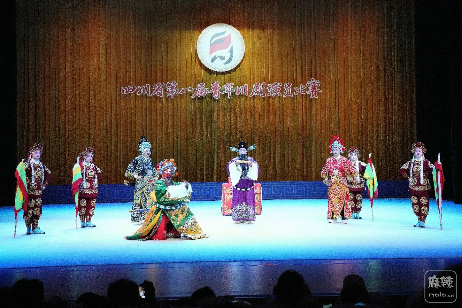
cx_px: 231
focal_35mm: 50
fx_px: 642
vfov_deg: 27.0
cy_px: 154
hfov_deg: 39.6
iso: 12800
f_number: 6.3
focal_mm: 50
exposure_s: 1/1250
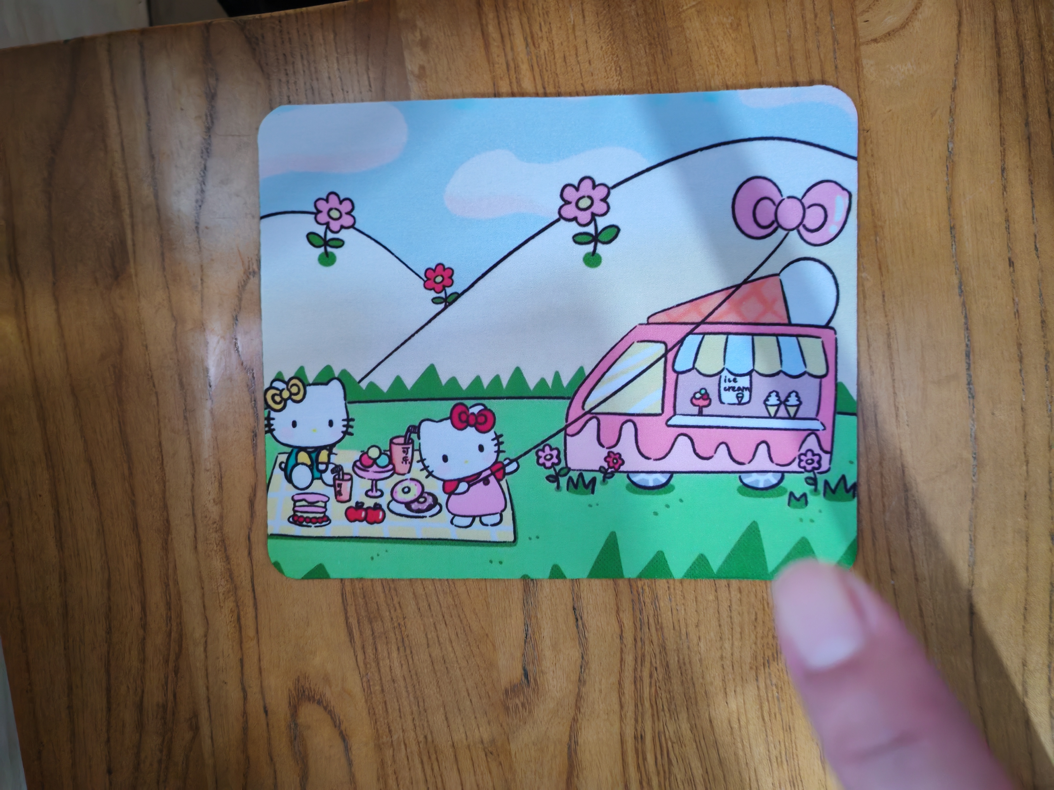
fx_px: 822
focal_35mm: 27
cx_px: 527
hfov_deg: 65.3
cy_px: 395
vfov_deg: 51.4
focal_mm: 5.52
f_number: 1.95
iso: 1000
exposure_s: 1/25
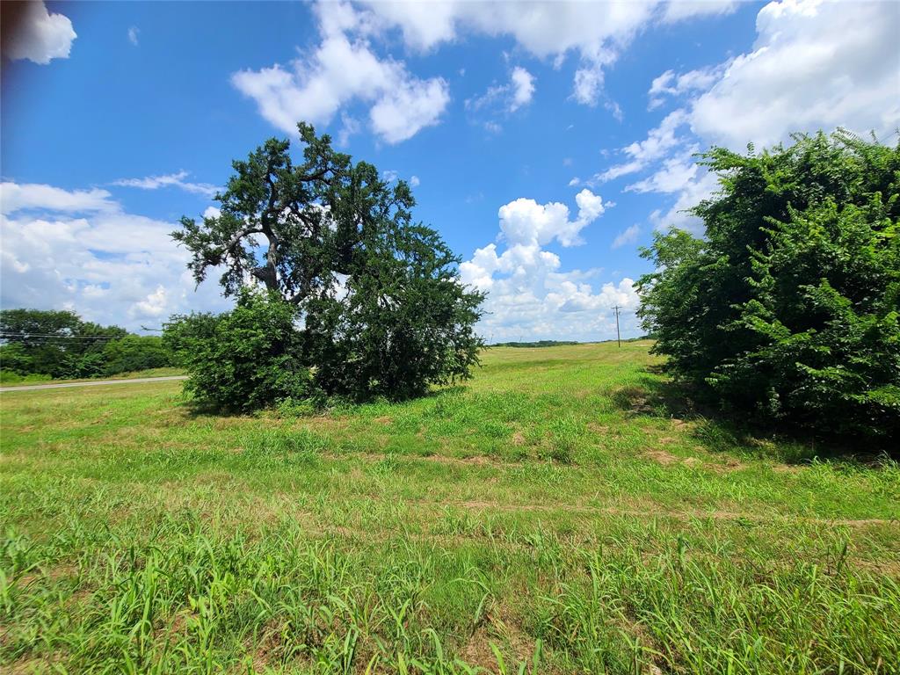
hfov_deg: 106.2
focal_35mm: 13
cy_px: 338
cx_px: 450
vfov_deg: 89.9
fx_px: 338
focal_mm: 2.2
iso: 64
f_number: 2.2
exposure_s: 1/2000
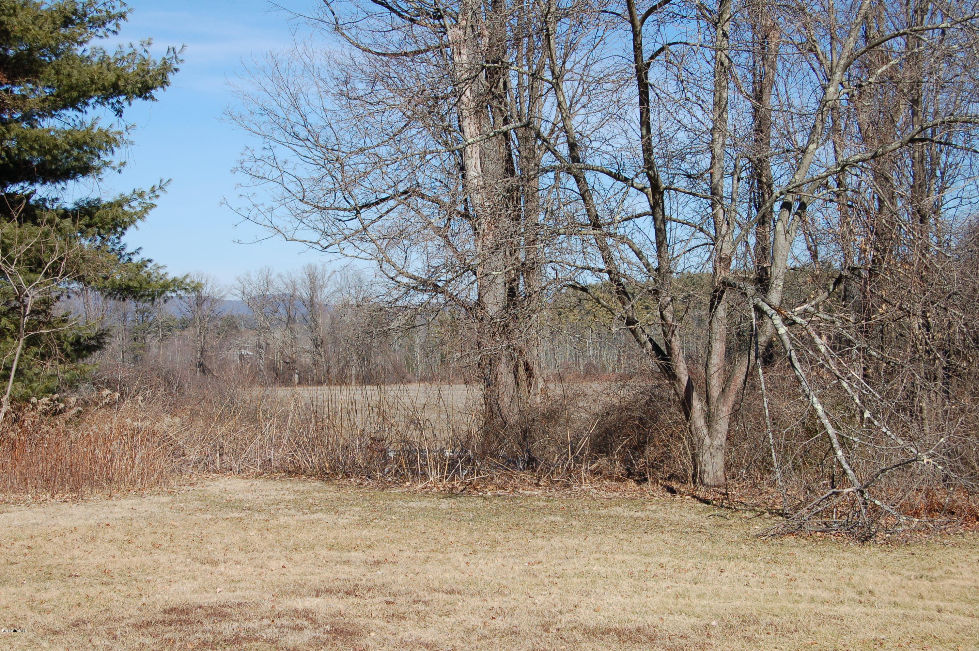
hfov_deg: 35.1
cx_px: 490
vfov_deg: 23.7
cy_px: 326
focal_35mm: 57
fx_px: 1549
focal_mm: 38
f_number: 10
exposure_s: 1/320
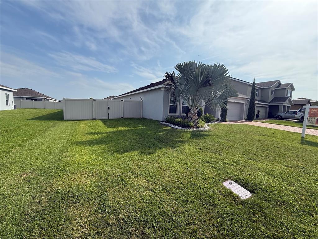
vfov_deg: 85.7
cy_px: 120
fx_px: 129
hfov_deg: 102.1
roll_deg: -2.1
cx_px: 159
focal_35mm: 14
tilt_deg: -5.1
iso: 64
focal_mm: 2.22
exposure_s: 1/2320
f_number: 2.2
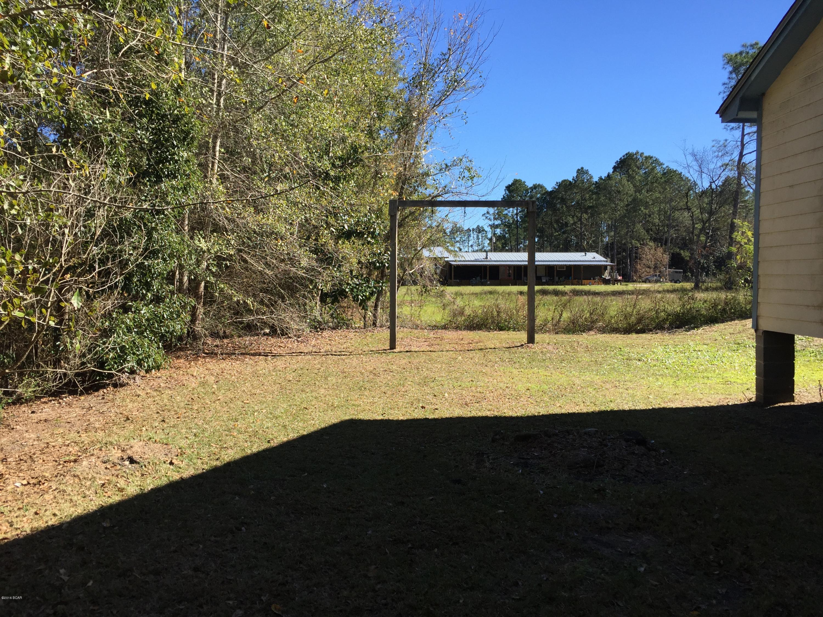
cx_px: 412
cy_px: 308
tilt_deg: -3.4
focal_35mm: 29
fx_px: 689
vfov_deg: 48.2
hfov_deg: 61.7
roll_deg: -0.2
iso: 32
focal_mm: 4.15
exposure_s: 1/1068
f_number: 2.2
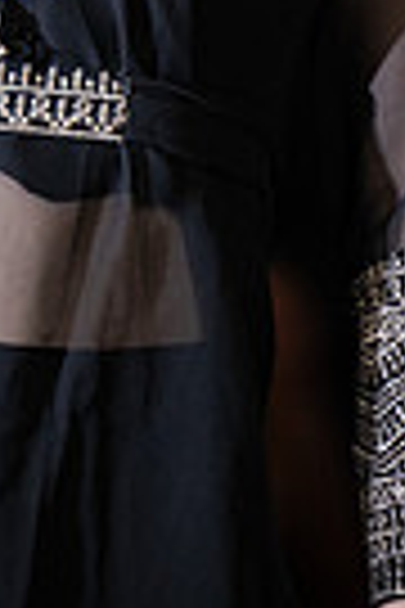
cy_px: -311
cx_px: 18
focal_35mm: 669
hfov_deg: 2.1
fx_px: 11288
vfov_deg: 3.1
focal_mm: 200
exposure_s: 1/800
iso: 2500
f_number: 2.8
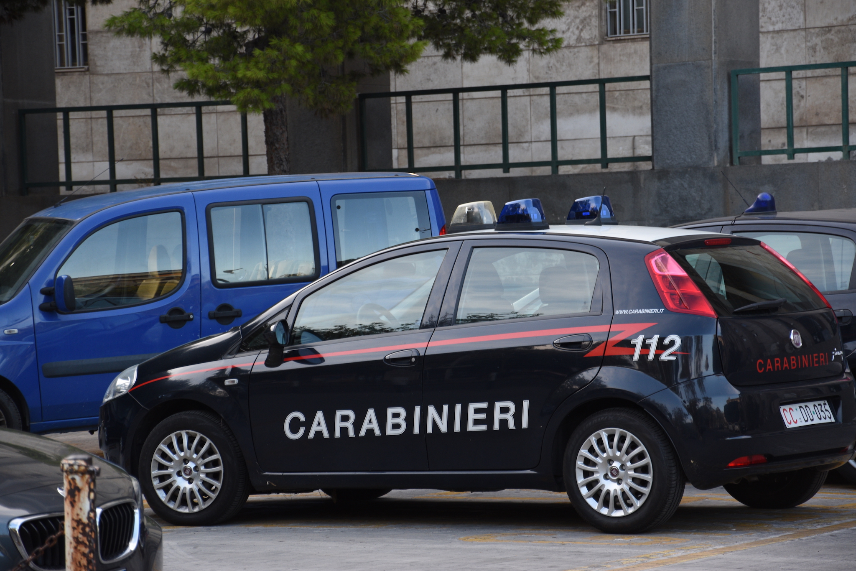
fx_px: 3745
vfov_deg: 8.7
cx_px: 428
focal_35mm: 158
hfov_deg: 13.0
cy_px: 286
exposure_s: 1/60
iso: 200
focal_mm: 105
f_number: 5.6
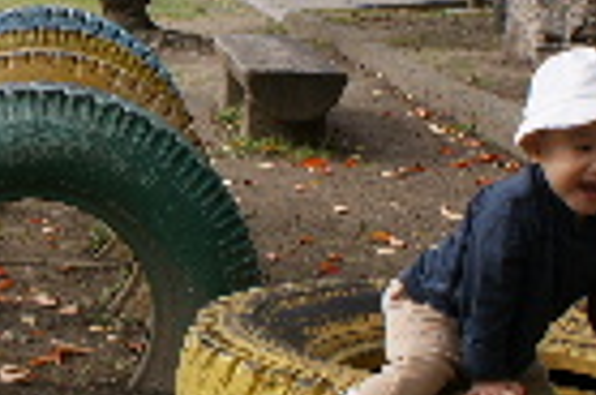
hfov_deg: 20.2
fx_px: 1635
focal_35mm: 99
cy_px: 122
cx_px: 54
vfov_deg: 13.7
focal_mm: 20
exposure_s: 1/60
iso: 100
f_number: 8
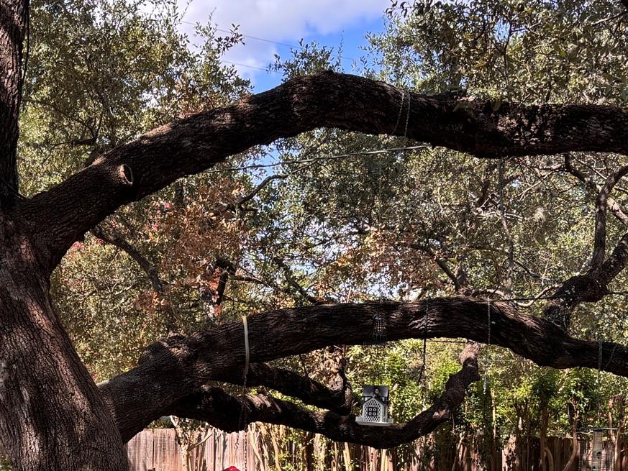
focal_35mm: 61
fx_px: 1107
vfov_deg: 23.4
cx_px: 166
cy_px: 429
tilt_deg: -2.1
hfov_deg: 31.2
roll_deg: -1.5
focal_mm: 5.96
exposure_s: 1/559
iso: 50
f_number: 1.6
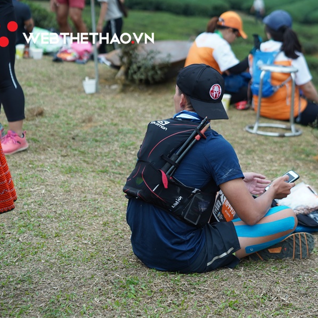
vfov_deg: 19.3
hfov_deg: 19.3
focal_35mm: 90
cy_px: 158
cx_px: 192
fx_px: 935
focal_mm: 70
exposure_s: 1/800
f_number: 2.8
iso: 320
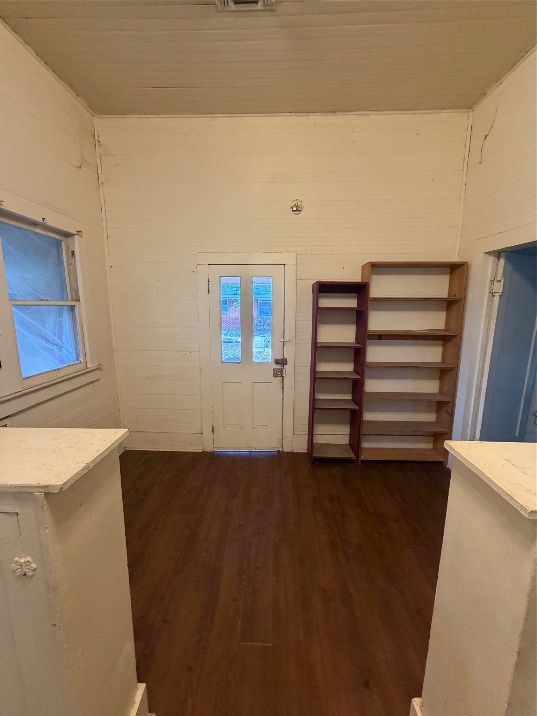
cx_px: 268
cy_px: 358
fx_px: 290
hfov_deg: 85.7
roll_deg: -1.2
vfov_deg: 102.1
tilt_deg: -11.4
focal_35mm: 14
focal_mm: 2.22
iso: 400
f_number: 2.2
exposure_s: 1/60
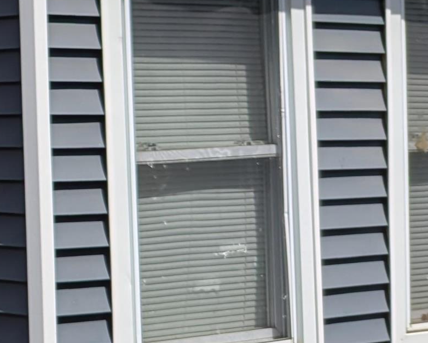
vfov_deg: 16.6
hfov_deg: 16.7
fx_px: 1166
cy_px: 80
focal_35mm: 92
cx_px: -375
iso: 35
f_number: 1.7
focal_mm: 4.53
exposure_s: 1/2825
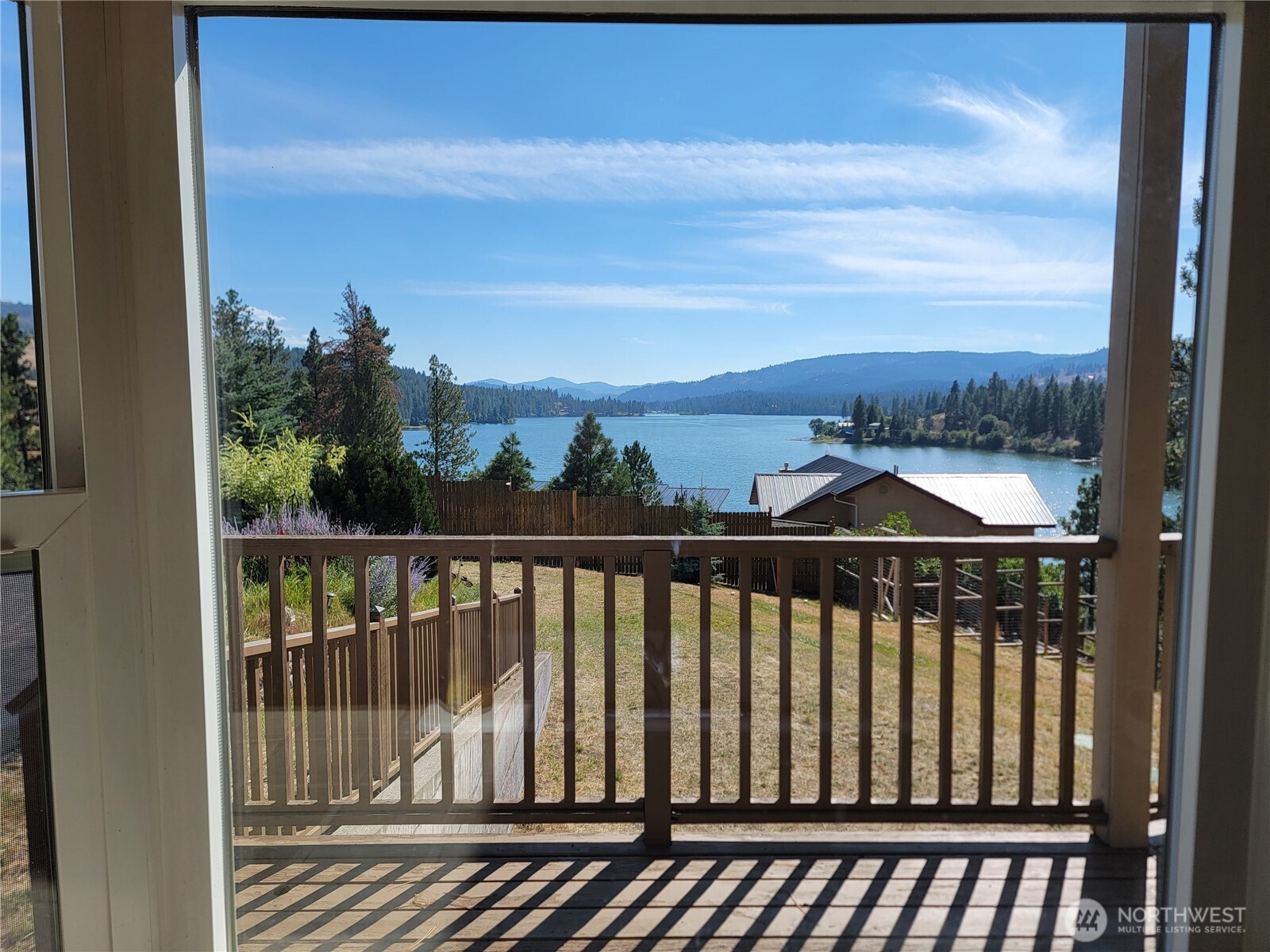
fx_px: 881
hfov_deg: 71.6
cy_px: 476
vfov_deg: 56.8
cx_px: 635
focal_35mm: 24
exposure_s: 1/809
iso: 16
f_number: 1.8
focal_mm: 6.7
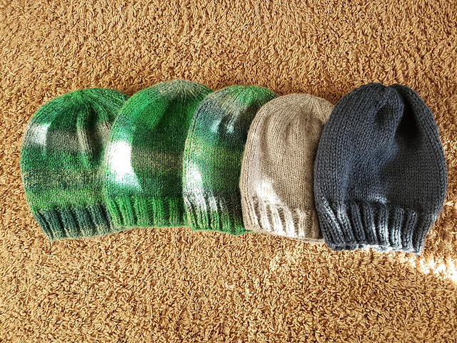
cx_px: 228
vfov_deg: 53.1
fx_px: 343
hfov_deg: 67.3
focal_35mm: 26
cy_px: 172
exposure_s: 1/37
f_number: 1.5
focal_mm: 4.3
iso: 250
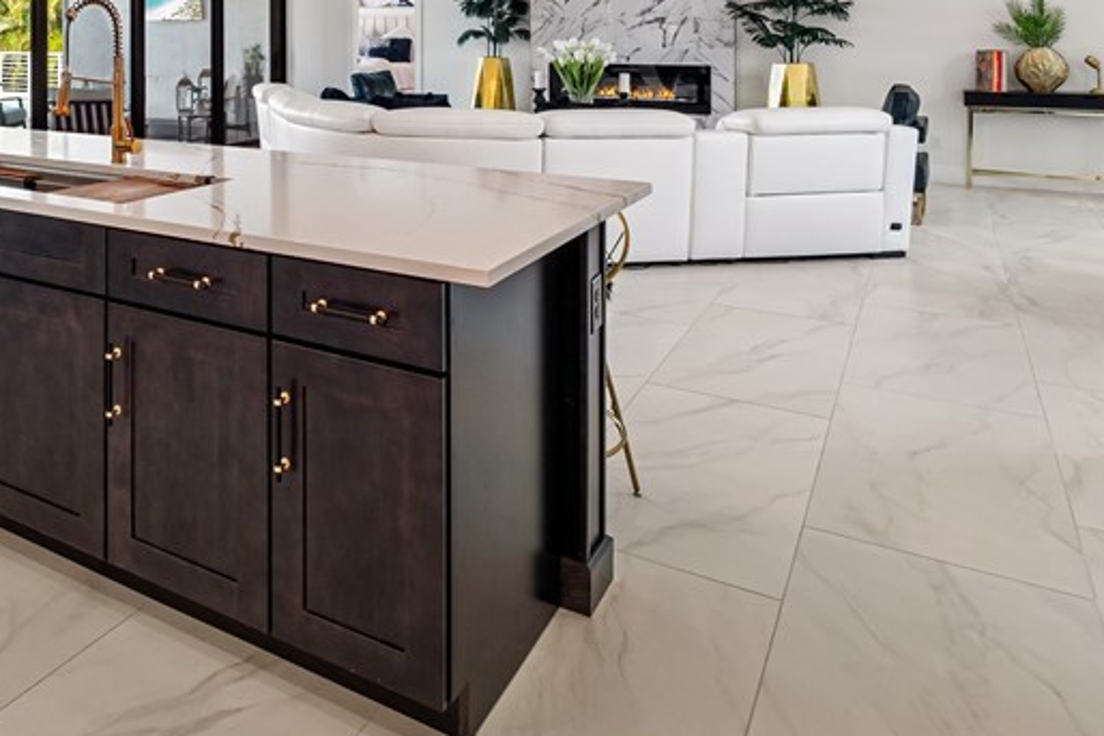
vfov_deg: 40.7
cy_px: 43
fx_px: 890
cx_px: 311
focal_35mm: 29
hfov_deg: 61.0
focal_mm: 7
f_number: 7.1
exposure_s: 1/10
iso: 200
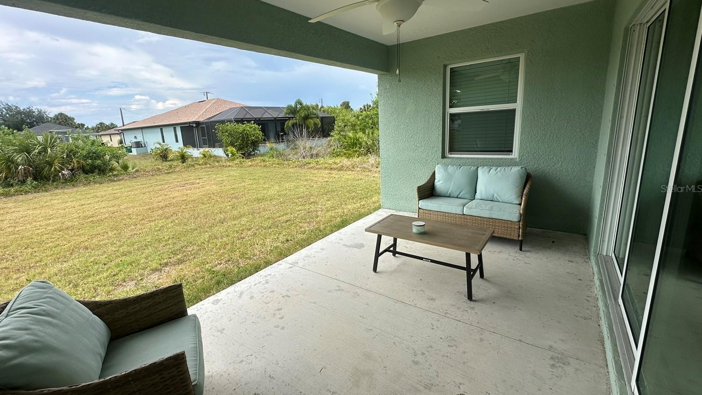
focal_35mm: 16
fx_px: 298
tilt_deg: -10.9
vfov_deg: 67.1
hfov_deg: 99.3
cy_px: 188
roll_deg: +3.1
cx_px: 336
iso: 40
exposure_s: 1/1135
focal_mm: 2.22
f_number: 2.2
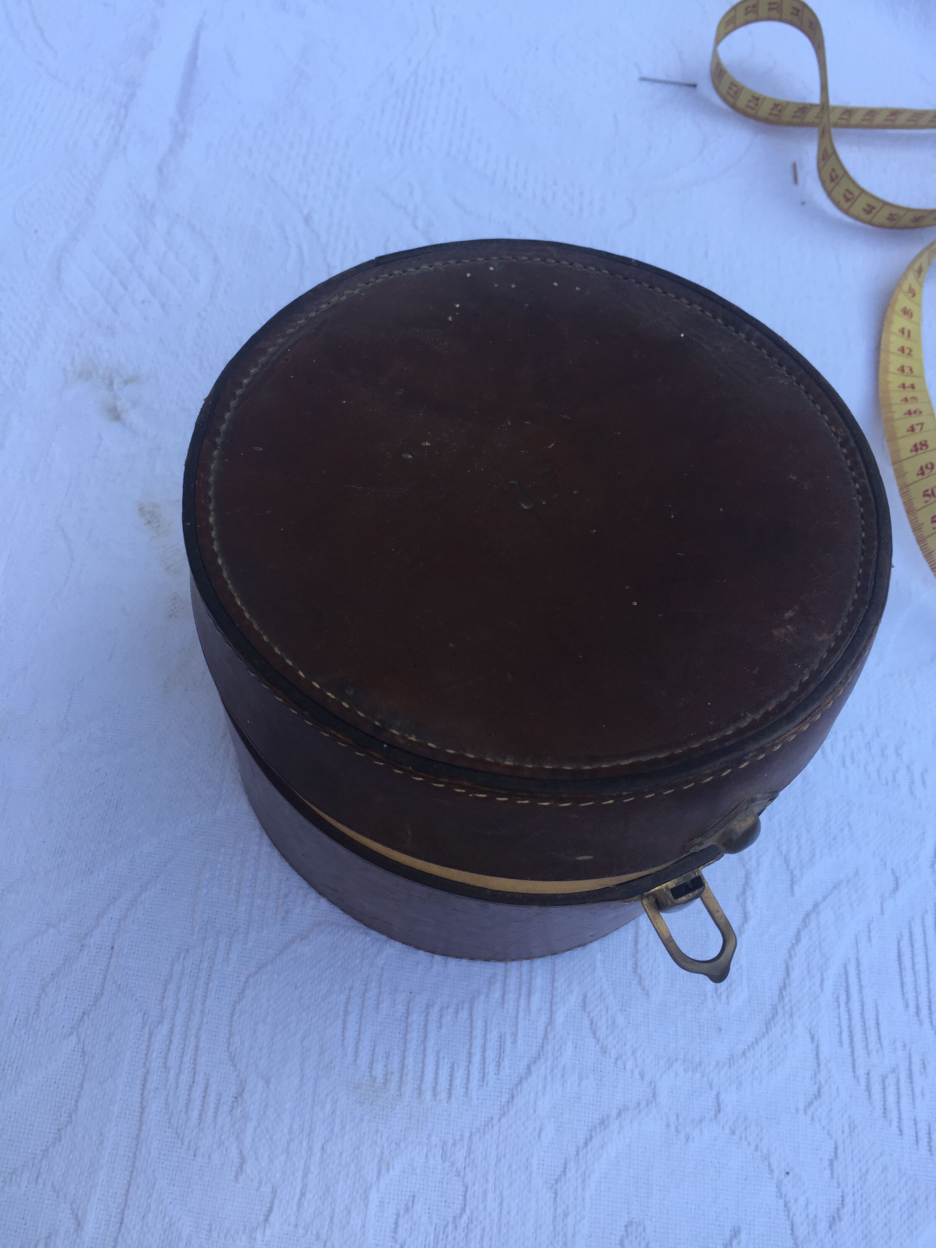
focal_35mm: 29
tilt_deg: -61.0
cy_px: 624
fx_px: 1046
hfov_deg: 48.2
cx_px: 468
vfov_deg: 61.7
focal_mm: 4.15
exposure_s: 1/231
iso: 32
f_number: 2.2
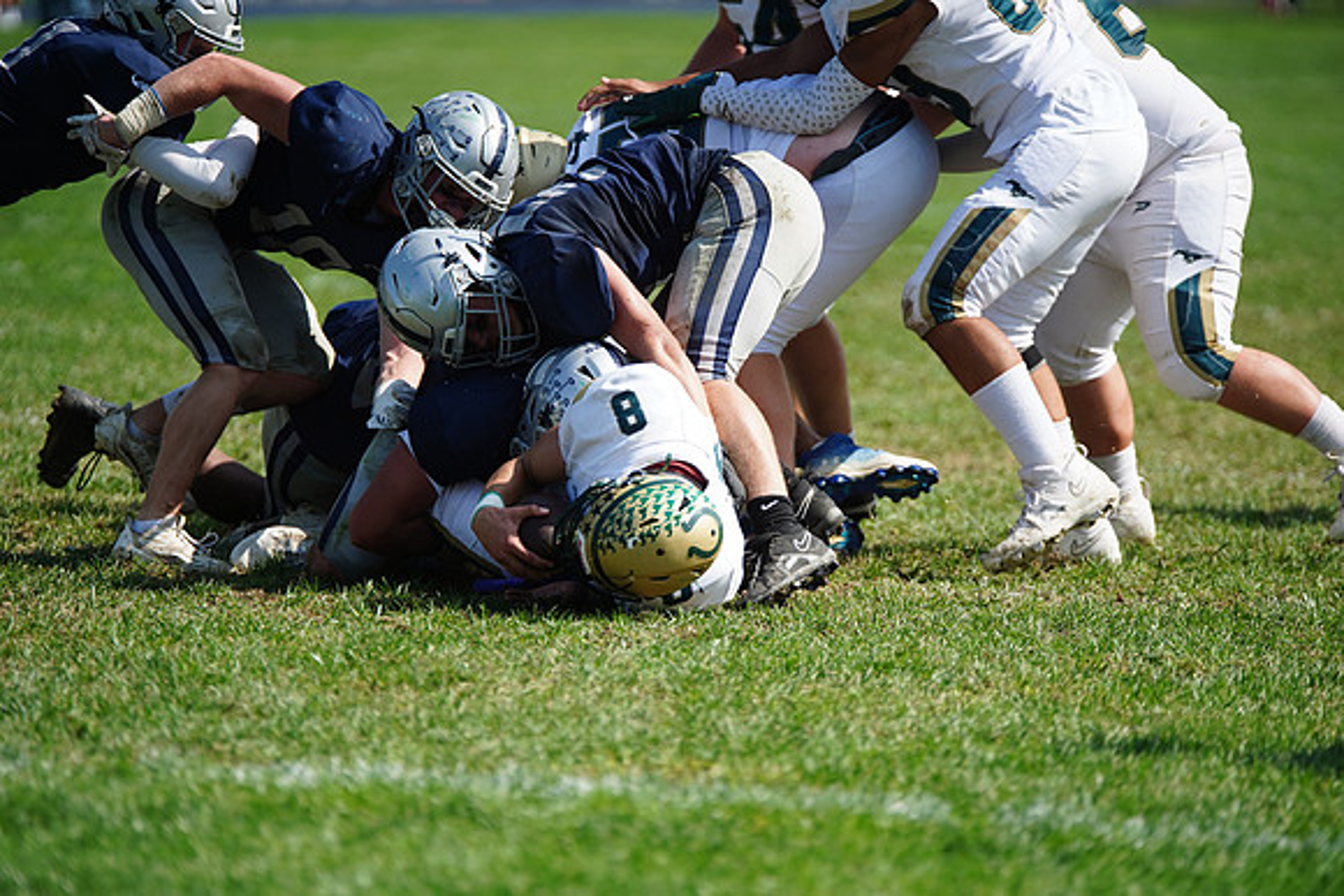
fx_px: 9223
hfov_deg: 8.3
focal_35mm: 247
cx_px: 672
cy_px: 448
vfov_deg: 5.6
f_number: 2.8
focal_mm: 247
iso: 400
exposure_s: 1/4000
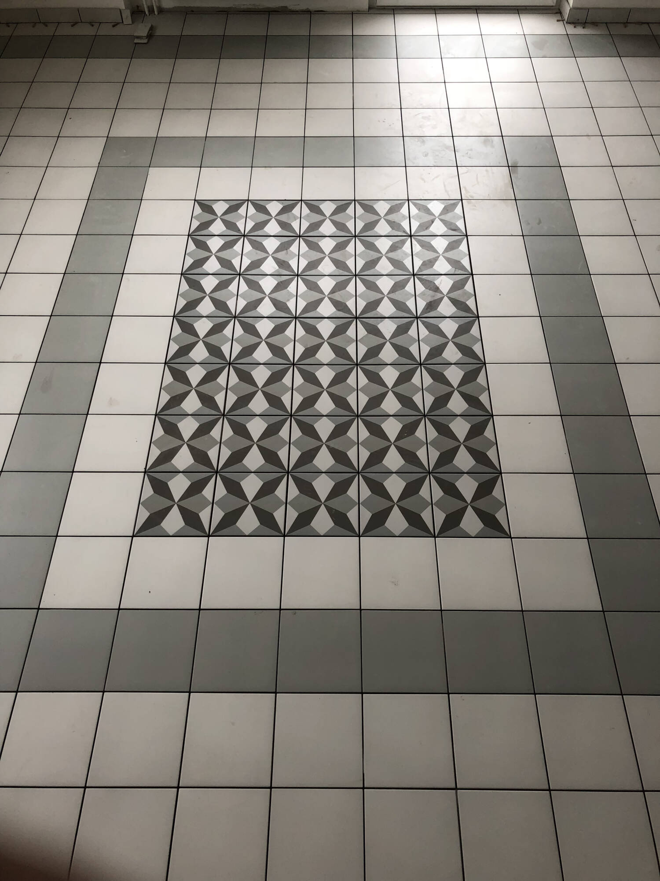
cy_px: 440
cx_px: 330
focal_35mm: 28
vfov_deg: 63.4
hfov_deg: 49.7
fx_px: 712
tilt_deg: -53.9
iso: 50
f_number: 1.8
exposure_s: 1/100
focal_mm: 3.99
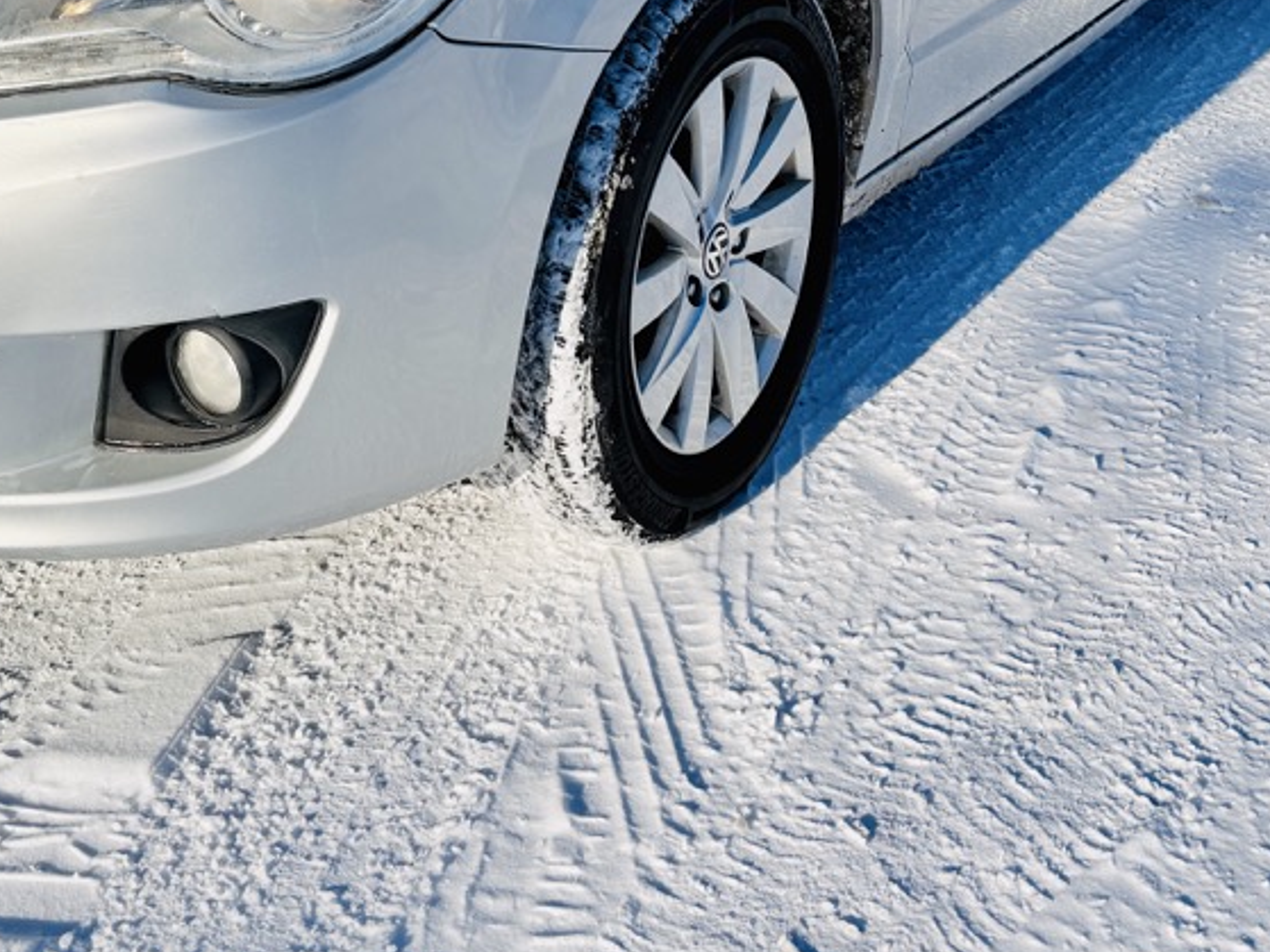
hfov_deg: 34.8
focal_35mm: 55
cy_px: -36
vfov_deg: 25.1
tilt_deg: -15.2
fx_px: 2017
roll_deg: +0.5
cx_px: 475
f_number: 1.78
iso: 80
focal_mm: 6.76
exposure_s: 1/7353
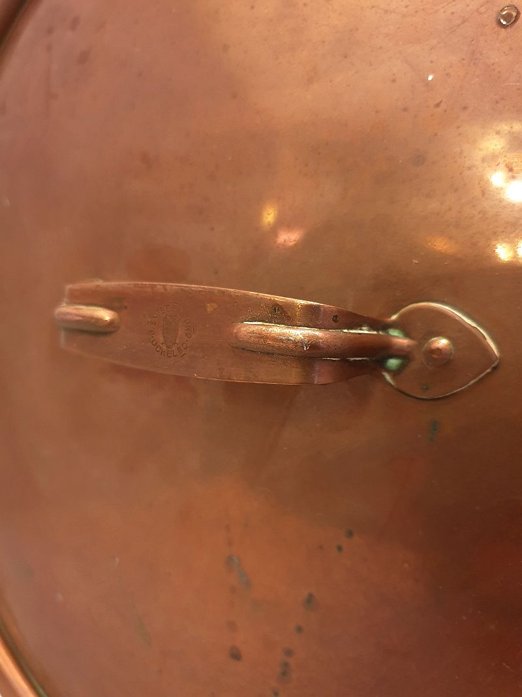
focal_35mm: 26
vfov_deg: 67.3
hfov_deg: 53.1
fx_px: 523
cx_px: 261
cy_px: 348
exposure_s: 1/25
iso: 320
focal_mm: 4.3
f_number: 1.5
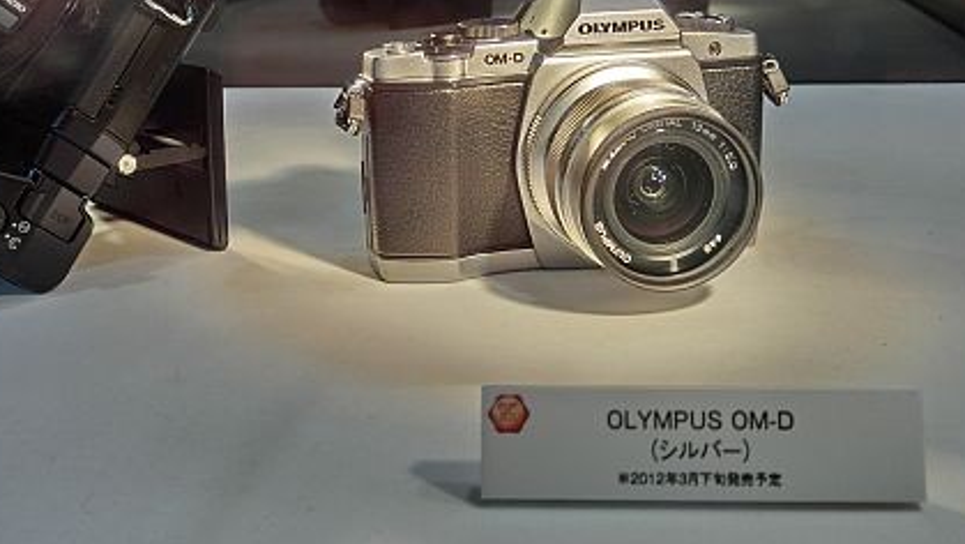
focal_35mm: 41
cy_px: 164
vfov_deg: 28.8
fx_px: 1049
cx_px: 484
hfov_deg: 49.4
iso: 100
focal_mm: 6.1
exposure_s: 1/160
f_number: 3.2
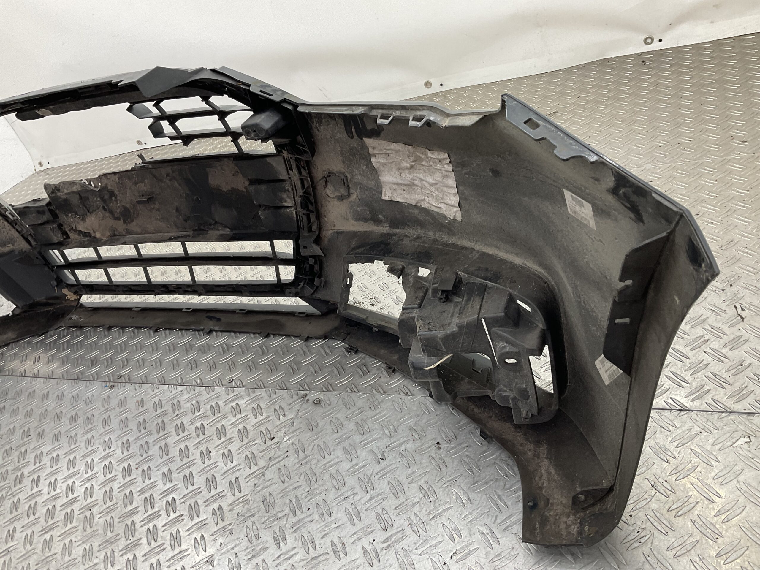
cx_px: 380
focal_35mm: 29
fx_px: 637
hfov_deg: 61.7
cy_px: 285
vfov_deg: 48.2
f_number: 1.8
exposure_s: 1/120
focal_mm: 3
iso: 50
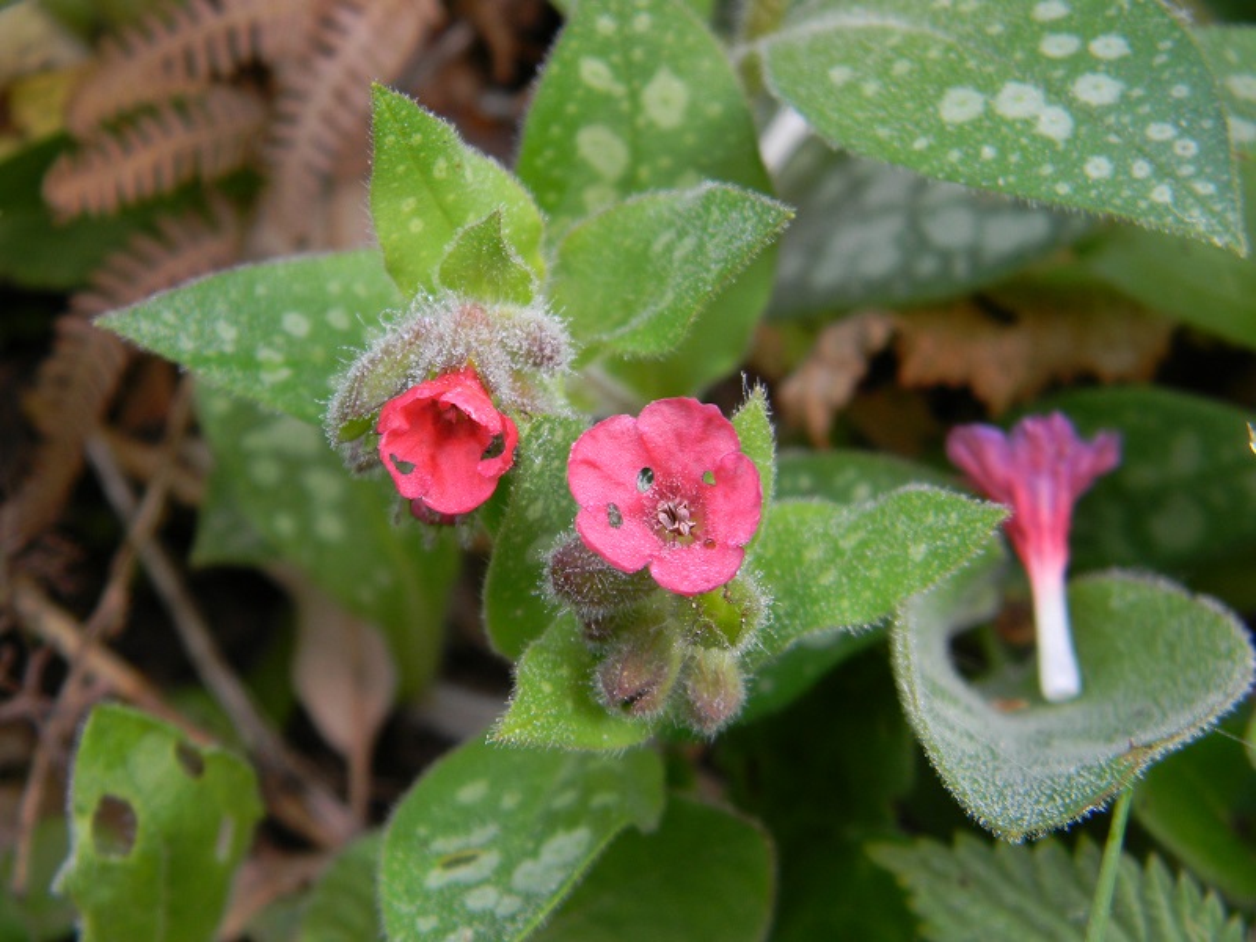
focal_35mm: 83
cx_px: 628
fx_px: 3012
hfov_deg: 23.6
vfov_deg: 17.8
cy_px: 471
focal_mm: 15.1
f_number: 4.5
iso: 80
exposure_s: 1/36.6
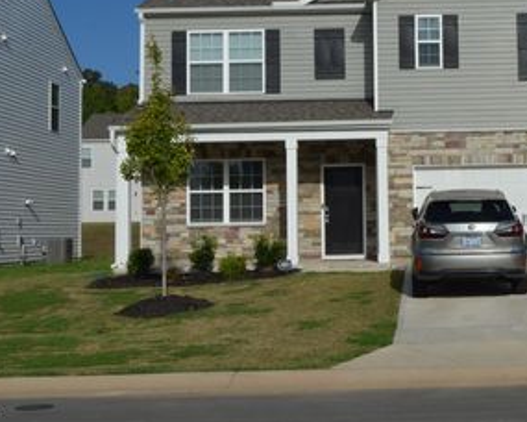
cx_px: 411
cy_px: 132
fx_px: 998
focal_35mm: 64
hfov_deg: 29.0
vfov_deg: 23.7
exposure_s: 1/800
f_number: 14
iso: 400
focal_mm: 26
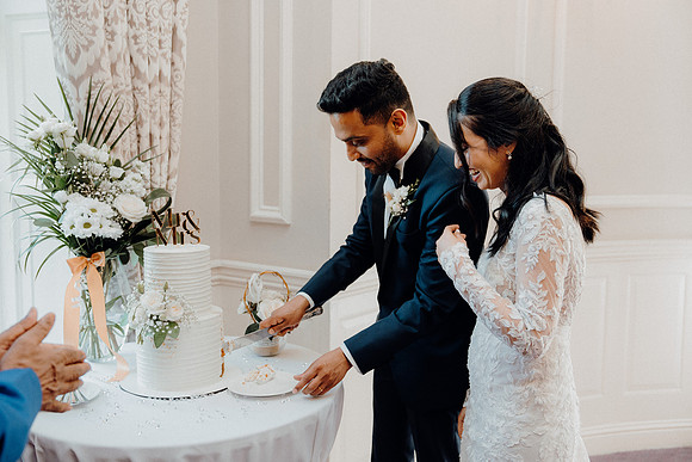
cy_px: 231
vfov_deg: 36.0
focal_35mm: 37
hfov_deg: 51.9
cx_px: 346
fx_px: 711
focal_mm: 37
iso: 800
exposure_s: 1/200
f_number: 3.5
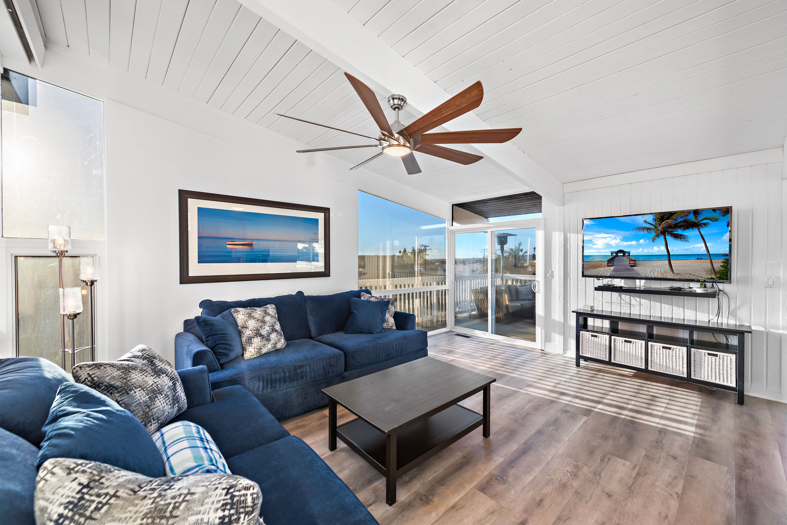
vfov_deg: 81.3
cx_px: 394
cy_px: 262
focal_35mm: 14
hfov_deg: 104.2
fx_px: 306
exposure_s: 1/1.67
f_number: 7.1
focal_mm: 14
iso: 125
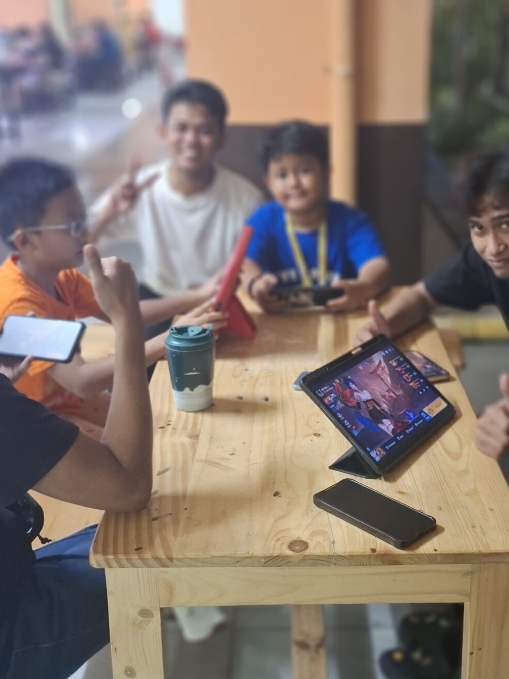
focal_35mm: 45
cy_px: 294
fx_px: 882
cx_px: 310
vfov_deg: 42.0
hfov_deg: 32.1
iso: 800
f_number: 1.8
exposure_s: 1/25
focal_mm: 5.54
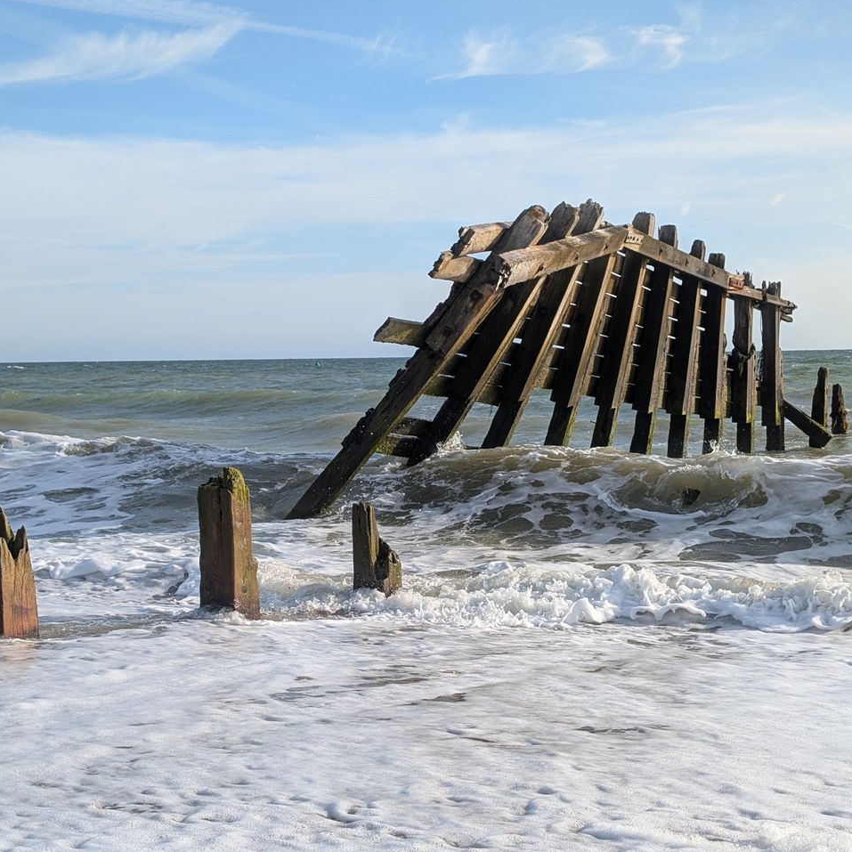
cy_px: 424
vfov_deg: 29.6
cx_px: 383
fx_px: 1615
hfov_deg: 29.5
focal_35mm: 58
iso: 36
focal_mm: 6.9
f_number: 1.68
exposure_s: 1/1425
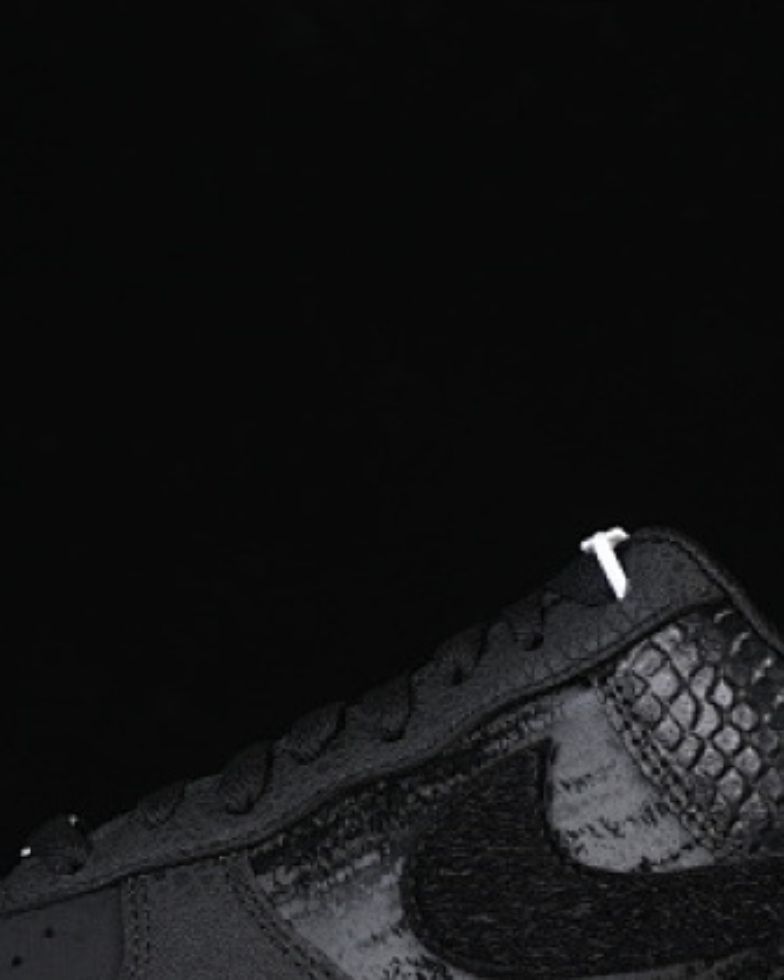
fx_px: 5250
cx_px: 471
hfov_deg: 8.5
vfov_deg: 10.6
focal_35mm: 181
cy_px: 807
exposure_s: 1/50
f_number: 6.3
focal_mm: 50
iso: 160
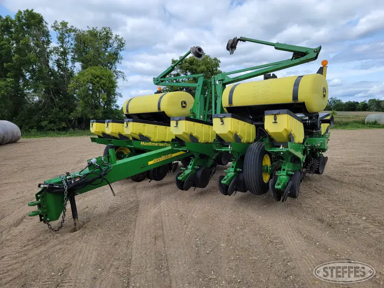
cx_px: 192
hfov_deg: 71.6
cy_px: 144
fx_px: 266
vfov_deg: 56.8
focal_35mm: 24
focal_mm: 6.7
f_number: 1.8
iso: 16
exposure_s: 1/794
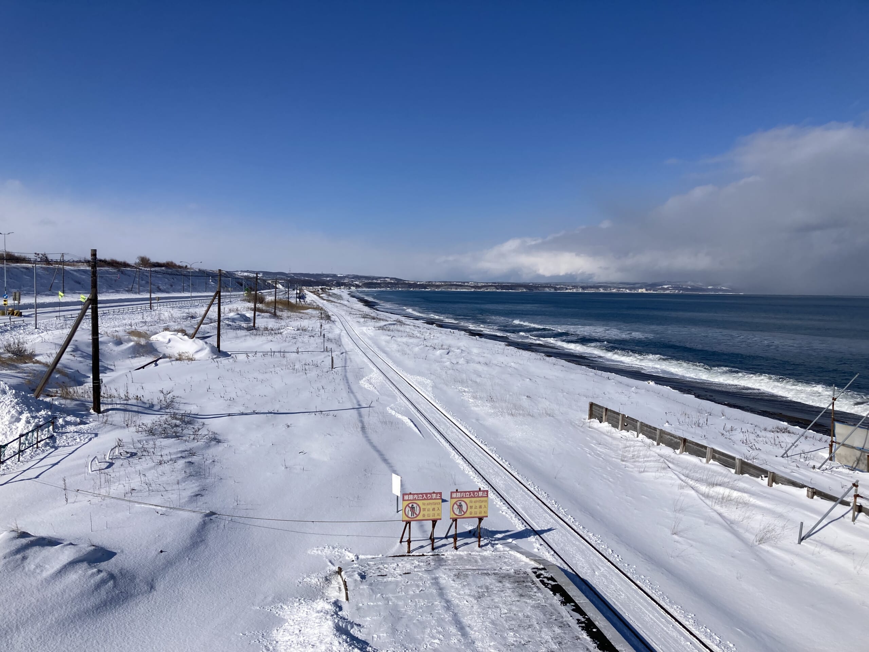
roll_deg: -1.9
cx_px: 434
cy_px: 326
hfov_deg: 63.4
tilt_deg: -3.2
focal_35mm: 28
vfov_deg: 49.7
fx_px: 703
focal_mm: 3.99
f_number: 1.8
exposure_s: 1/8000
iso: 25
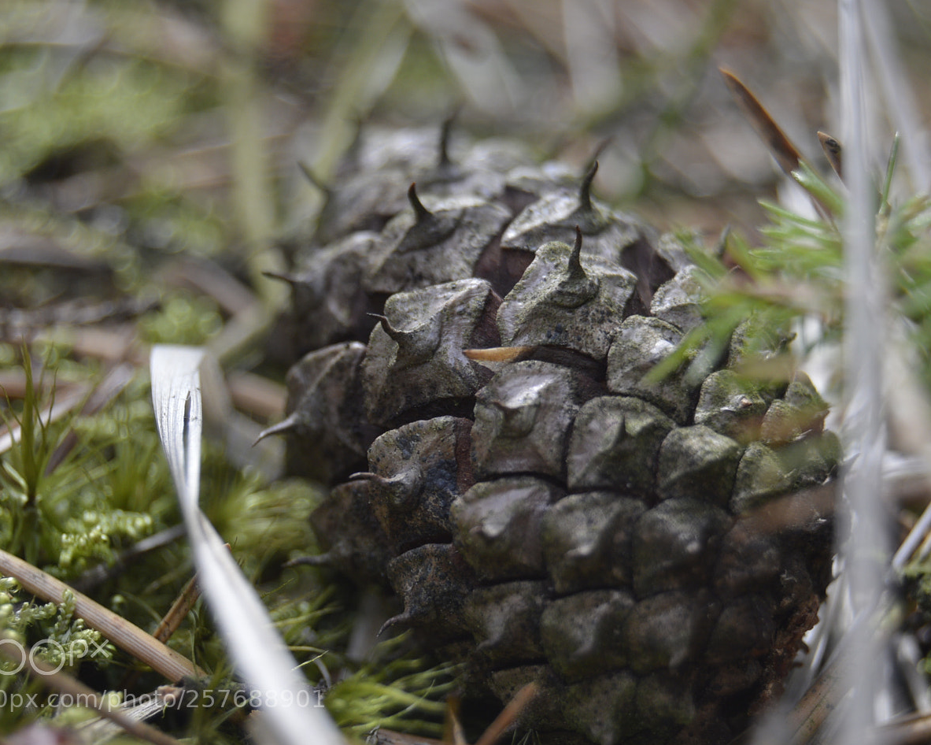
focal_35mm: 105
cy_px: 342
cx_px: 543
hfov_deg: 18.3
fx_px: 2883
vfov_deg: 14.7
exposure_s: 1/125
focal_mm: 55
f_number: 5.6
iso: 220
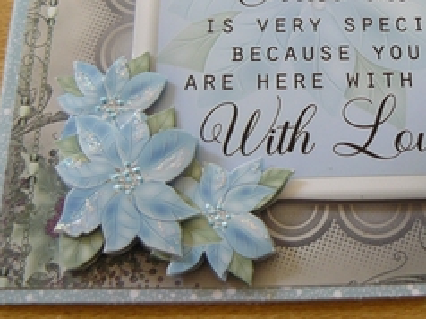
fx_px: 836
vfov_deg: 21.0
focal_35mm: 68
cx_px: 353
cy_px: 22
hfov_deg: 27.9
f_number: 2.8
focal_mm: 6
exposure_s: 1/40
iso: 100
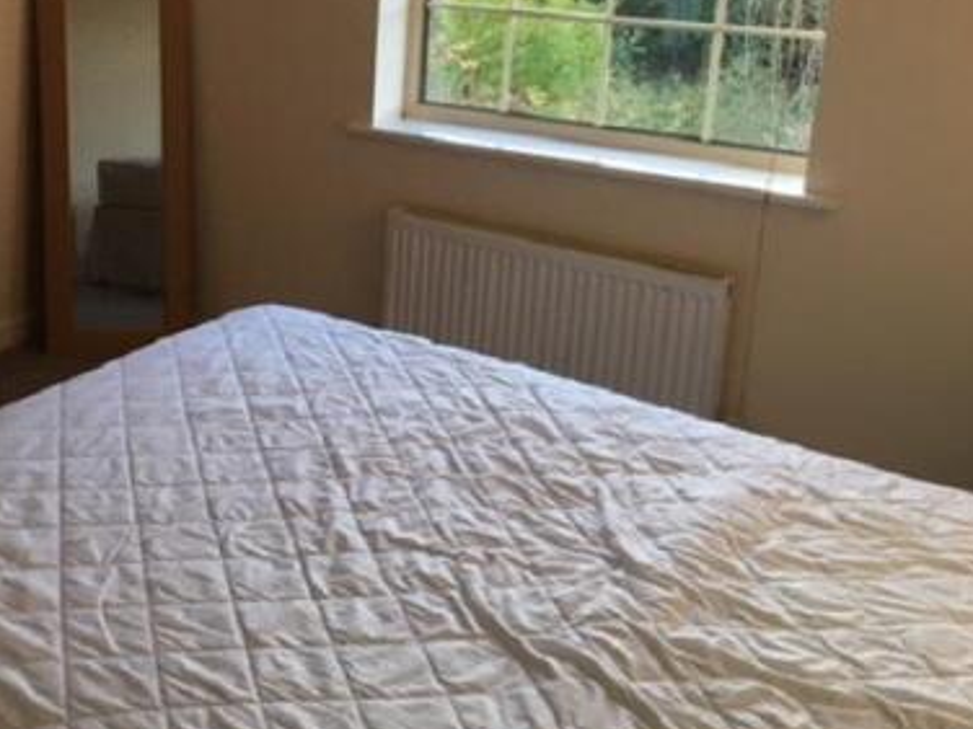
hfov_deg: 41.0
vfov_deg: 31.8
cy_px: 216
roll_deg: -2.9
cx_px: 252
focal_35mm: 45
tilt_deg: -13.8
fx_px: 1265
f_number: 2.2
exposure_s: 1/33
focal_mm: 4.15
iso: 40
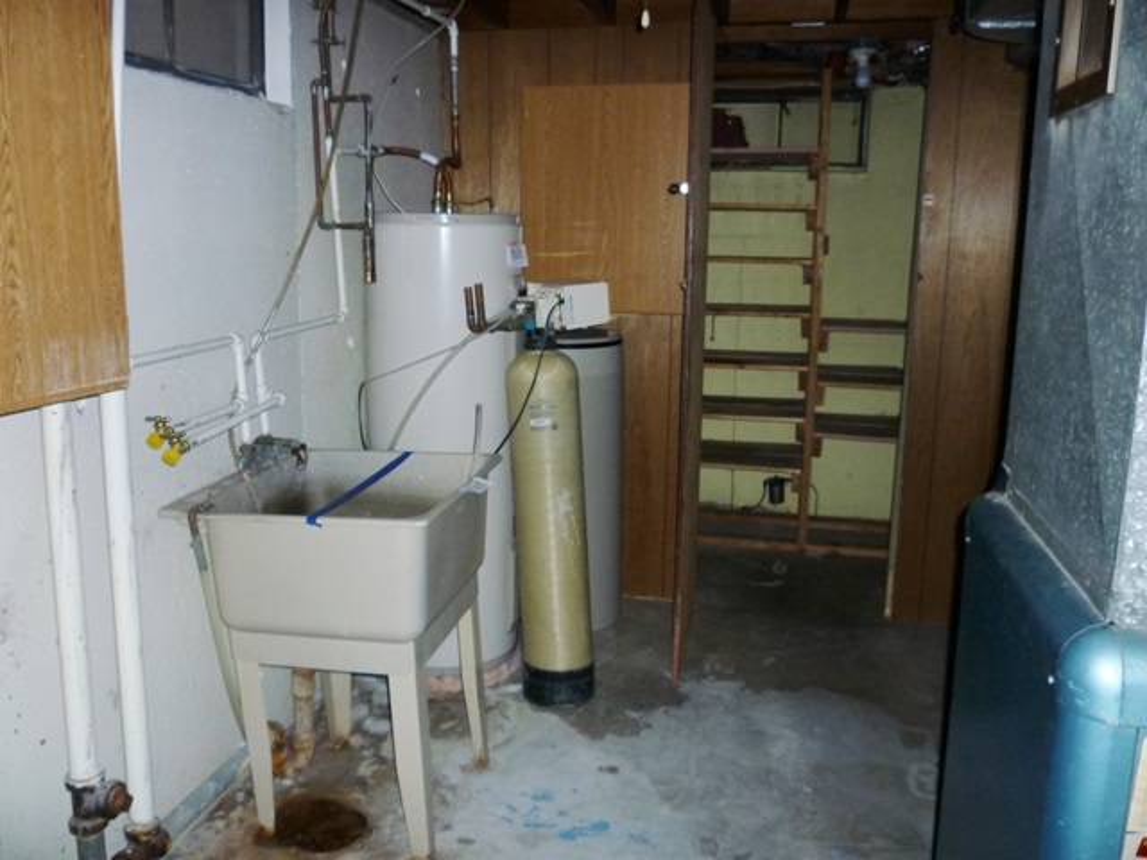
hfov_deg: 61.7
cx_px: 574
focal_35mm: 29
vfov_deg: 48.2
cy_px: 430
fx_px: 961
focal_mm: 5.2
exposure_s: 1/125
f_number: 3.3
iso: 200
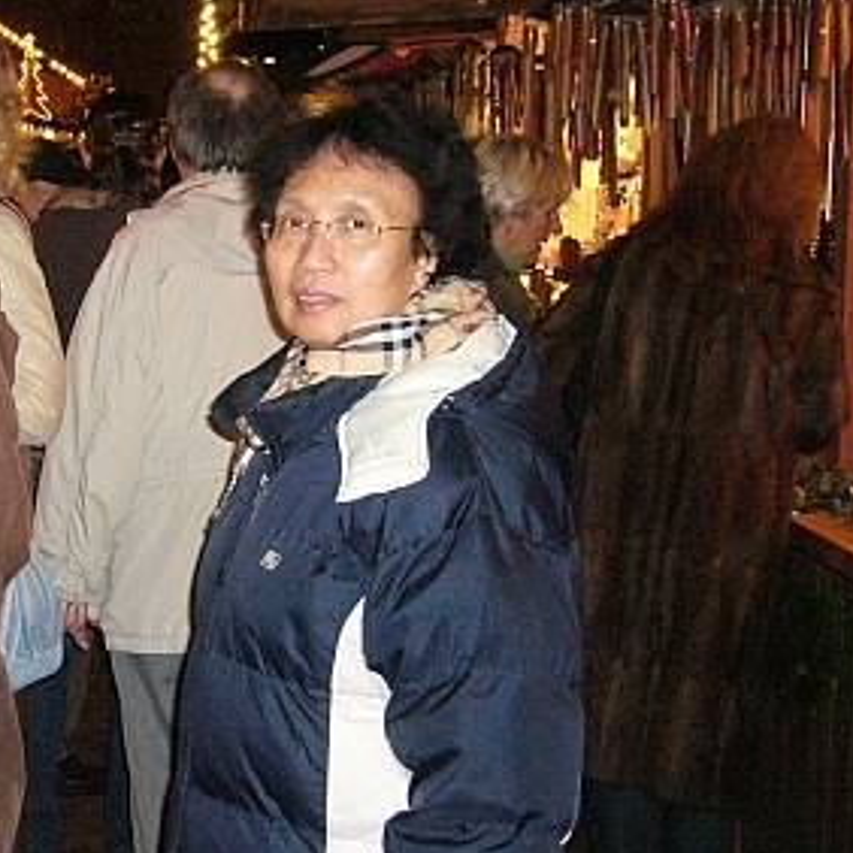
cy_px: 399
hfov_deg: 25.1
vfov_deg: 25.7
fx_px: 1868
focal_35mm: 67
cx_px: 118
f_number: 2.8
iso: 400
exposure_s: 1/60
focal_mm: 5.8
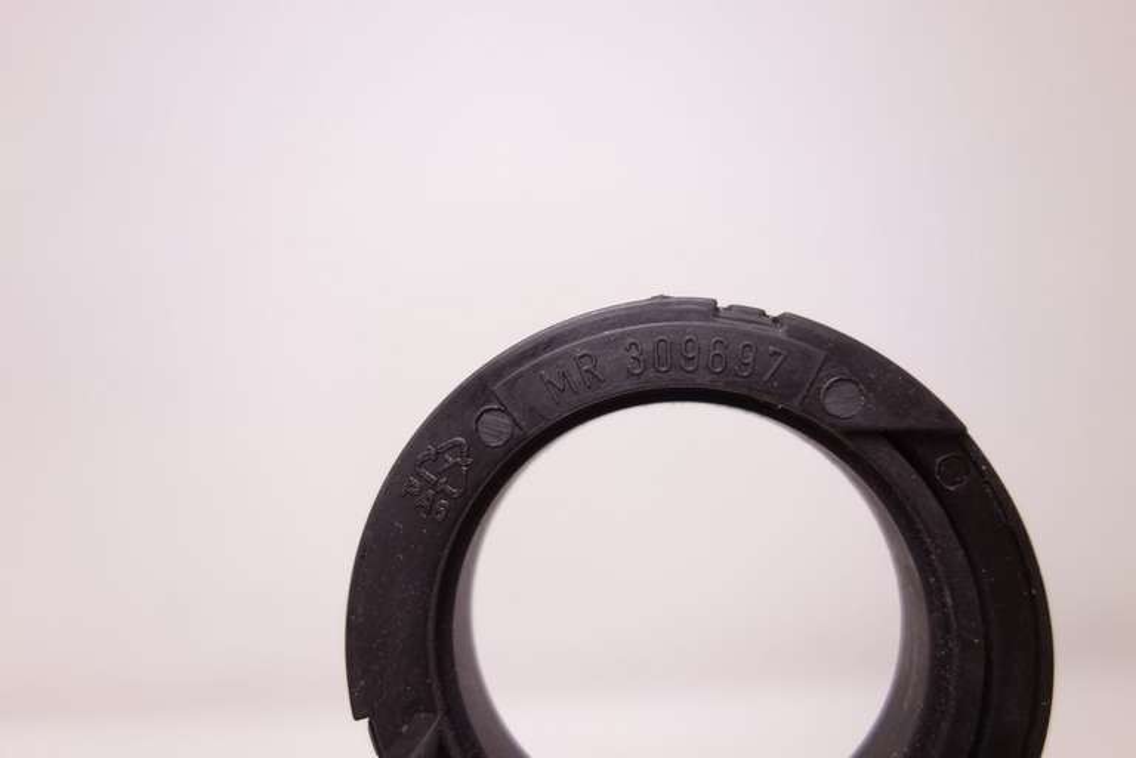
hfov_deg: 65.5
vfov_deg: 46.4
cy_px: 379
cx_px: 568
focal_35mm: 28
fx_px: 883
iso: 125
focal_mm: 10.4
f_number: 2.2
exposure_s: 1/100
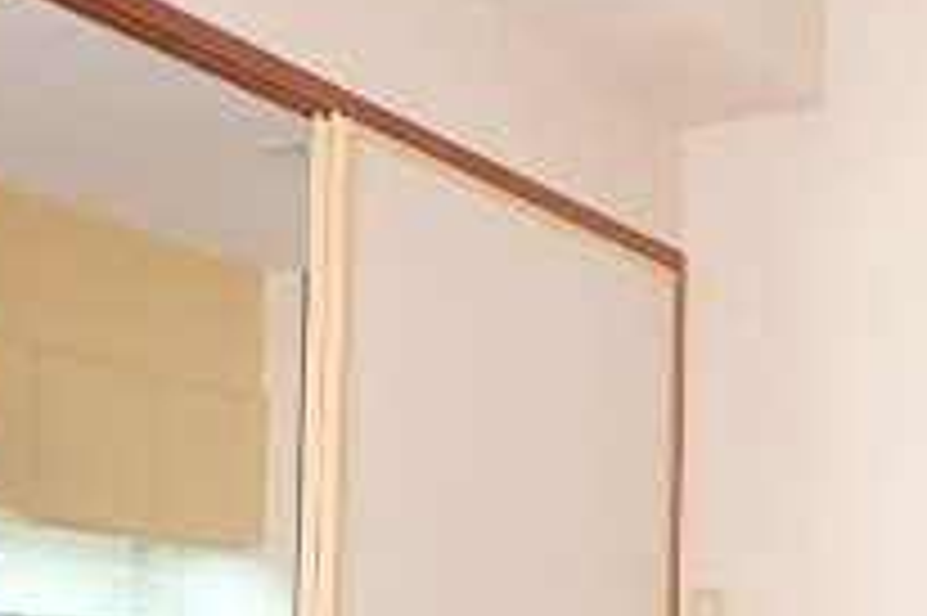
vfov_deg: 18.9
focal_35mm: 68
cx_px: 940
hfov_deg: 27.8
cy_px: 733
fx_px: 1750
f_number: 3.5
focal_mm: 3.7
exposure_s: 1/30
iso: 400
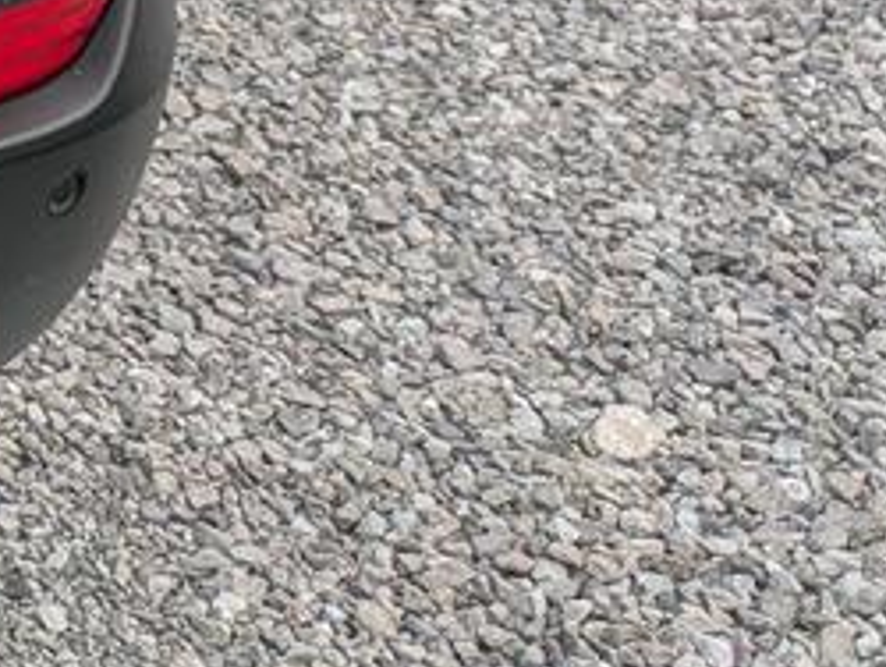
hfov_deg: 12.2
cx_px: -1246
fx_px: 3279
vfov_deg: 10.4
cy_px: -777
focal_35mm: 128
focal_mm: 5.43
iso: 31
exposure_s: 1/684
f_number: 1.89
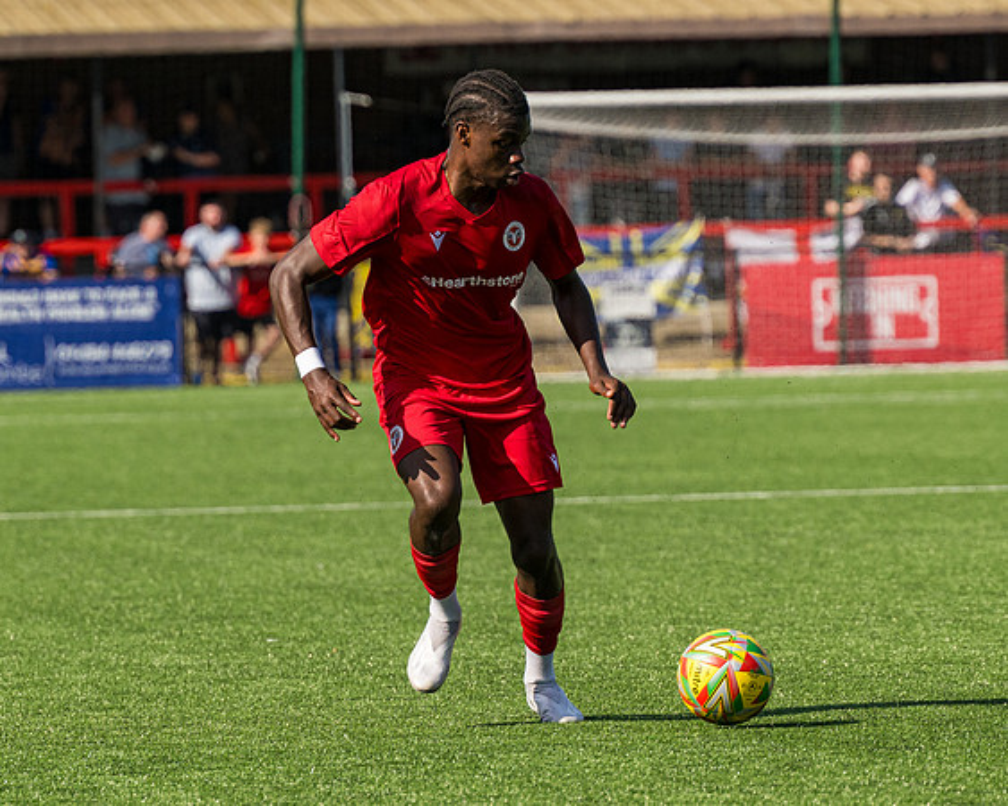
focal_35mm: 387
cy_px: 446
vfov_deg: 4.0
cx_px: 571
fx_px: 11547
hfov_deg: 5.0
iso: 200
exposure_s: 1/2500
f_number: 4.5
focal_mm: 175
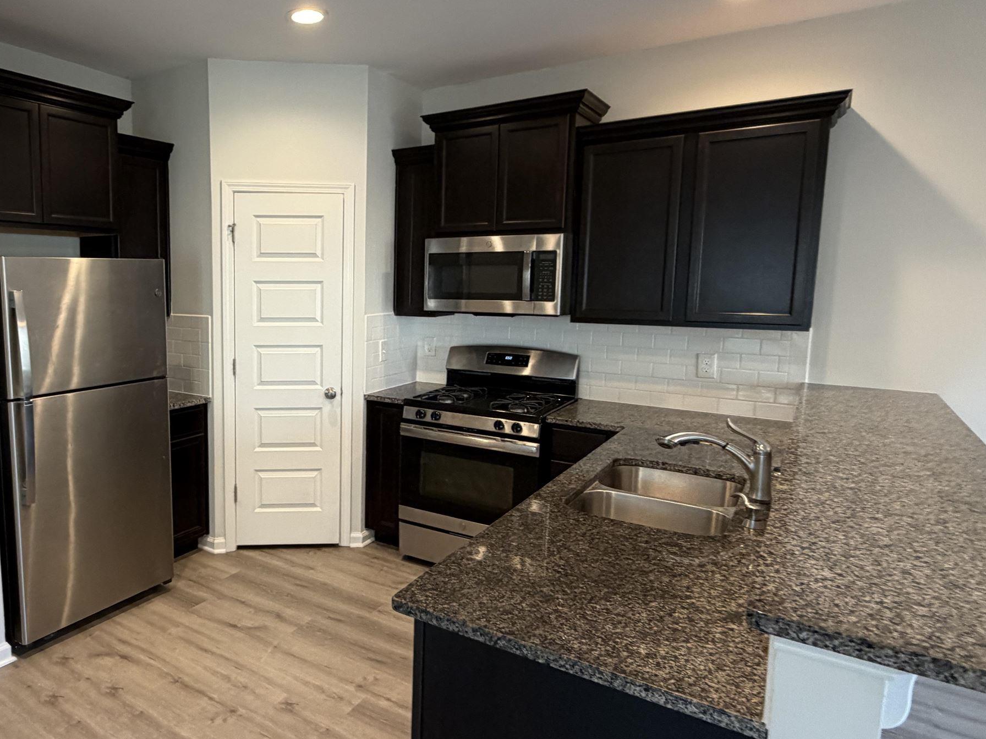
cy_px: 360
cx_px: 295
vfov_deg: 56.8
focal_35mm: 24
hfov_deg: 68.6
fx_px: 684
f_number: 2.2
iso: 160
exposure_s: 1/60
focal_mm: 2.22
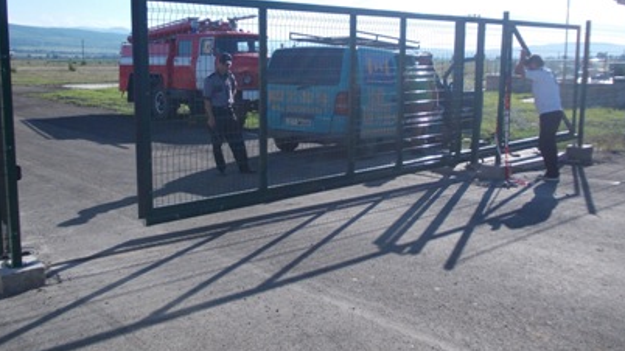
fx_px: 563
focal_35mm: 34
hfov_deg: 58.0
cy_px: 146
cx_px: 291
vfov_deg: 34.6
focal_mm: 4
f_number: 5.4
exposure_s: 1/320
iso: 80
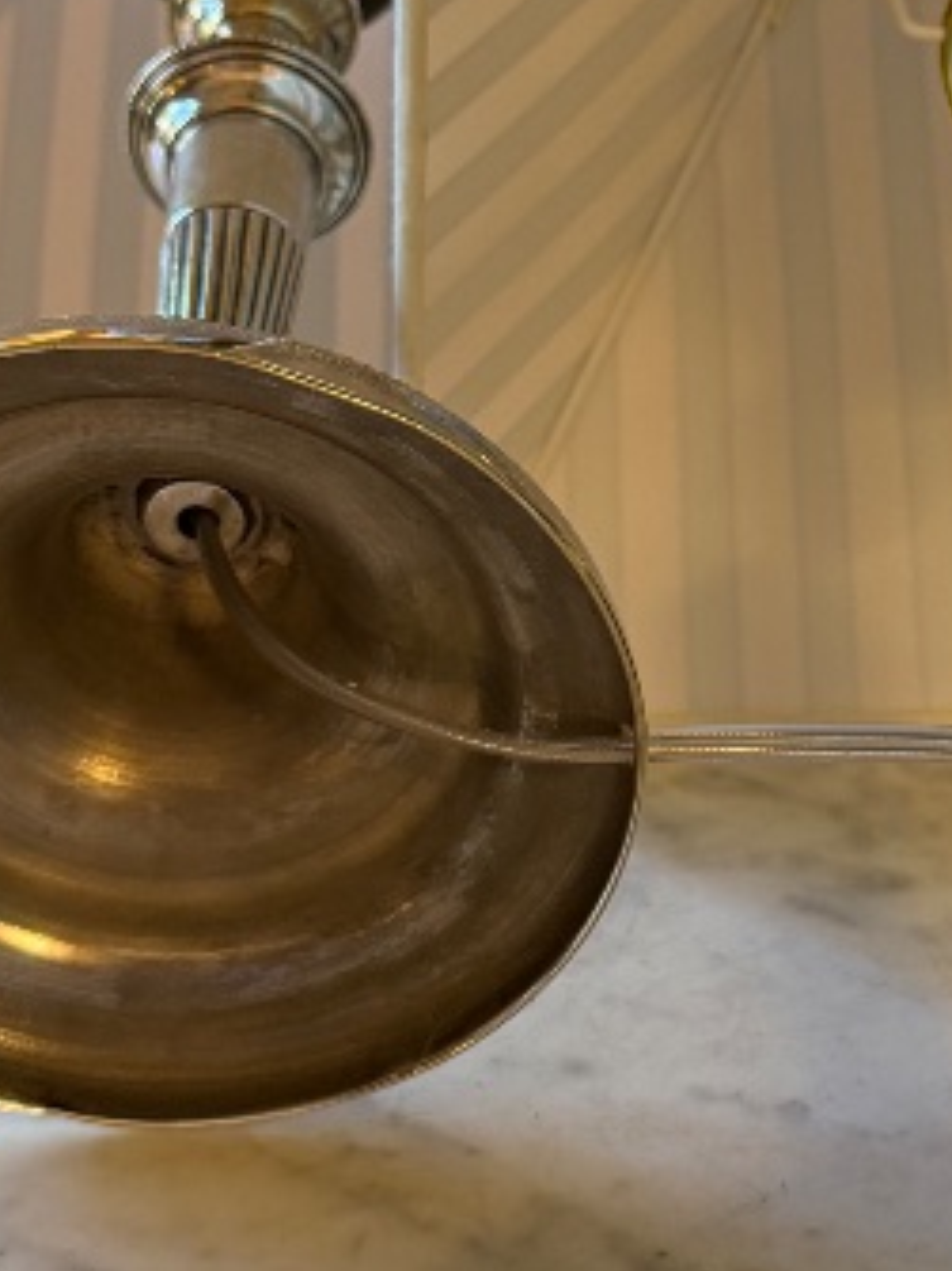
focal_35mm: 86
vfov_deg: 22.7
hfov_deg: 16.8
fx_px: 3156
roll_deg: -5.3
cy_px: 459
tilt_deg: -22.6
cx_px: 925
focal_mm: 6.76
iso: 200
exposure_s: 1/76
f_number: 1.78
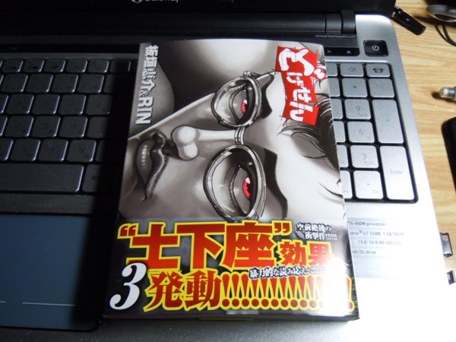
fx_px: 395
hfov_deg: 60.0
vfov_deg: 46.8
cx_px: 228
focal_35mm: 30
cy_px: 171
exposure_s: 1/15
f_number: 3.5
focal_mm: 5.4
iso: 400
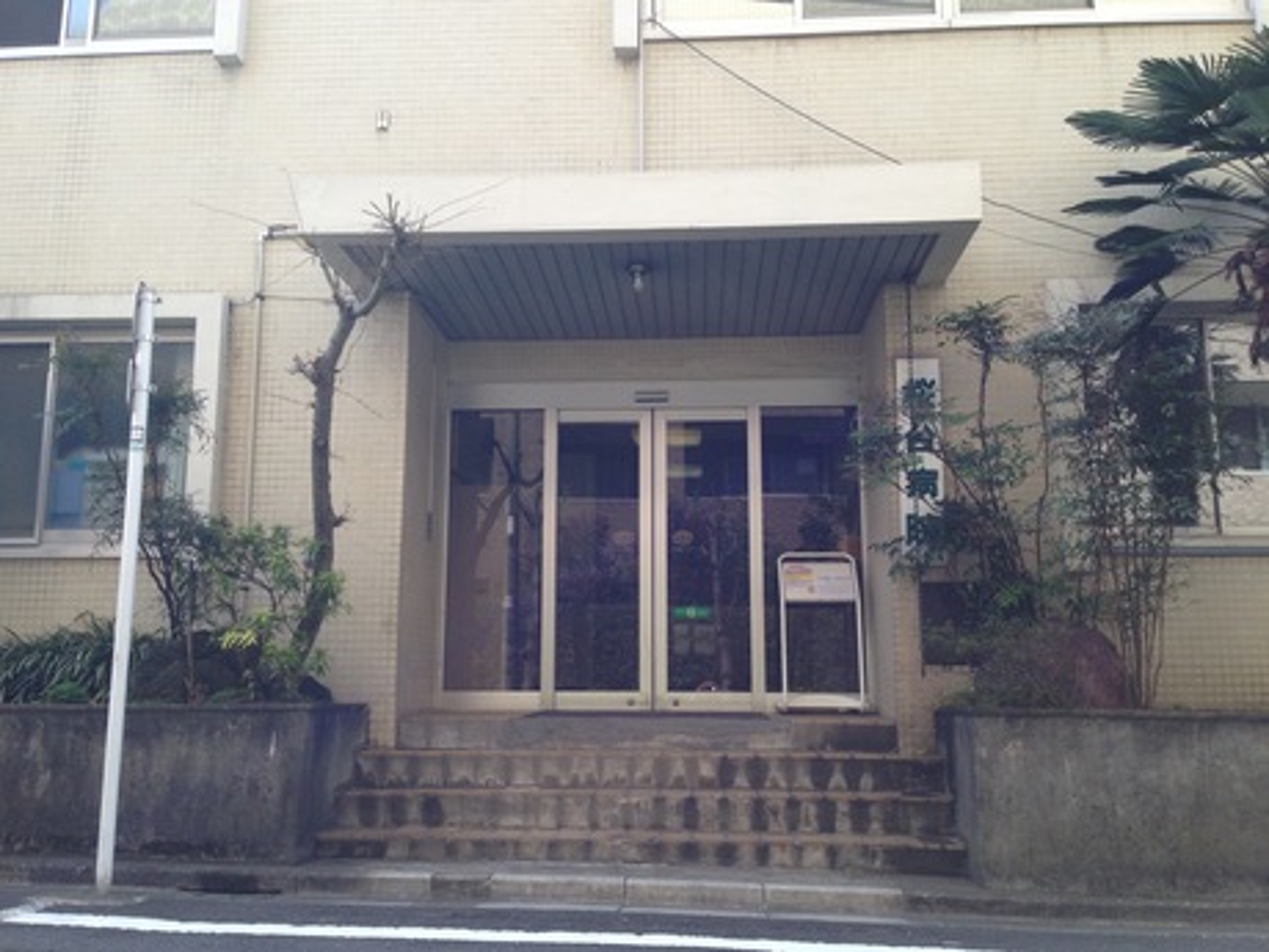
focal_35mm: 33
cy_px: 476
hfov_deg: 55.4
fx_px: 1210
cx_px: 634
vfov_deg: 42.9
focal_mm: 4.13
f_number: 2.4
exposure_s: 1/369
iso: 50
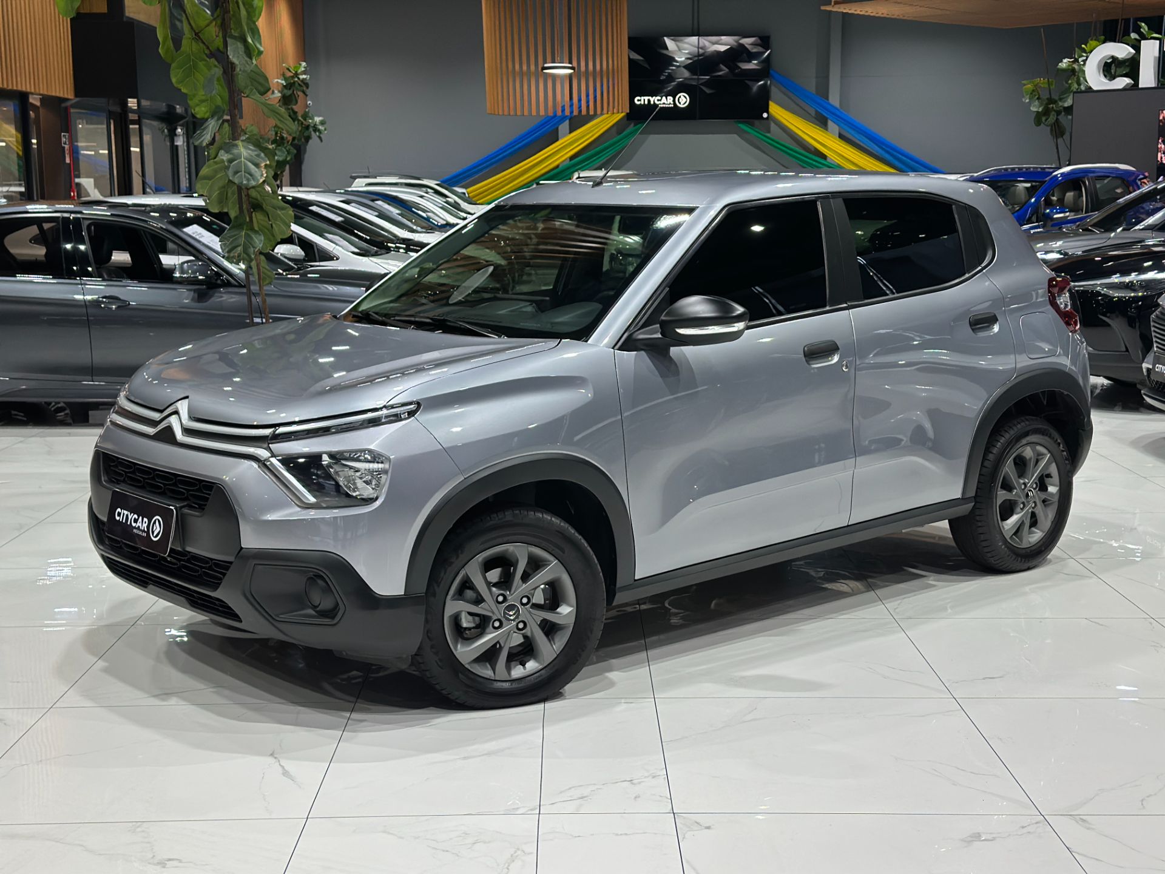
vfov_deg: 30.3
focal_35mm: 48
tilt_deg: -9.3
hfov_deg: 39.7
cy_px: 437
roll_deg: +0.5
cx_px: 582
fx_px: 1615
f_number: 1.78
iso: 200
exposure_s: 1/120
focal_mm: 6.86
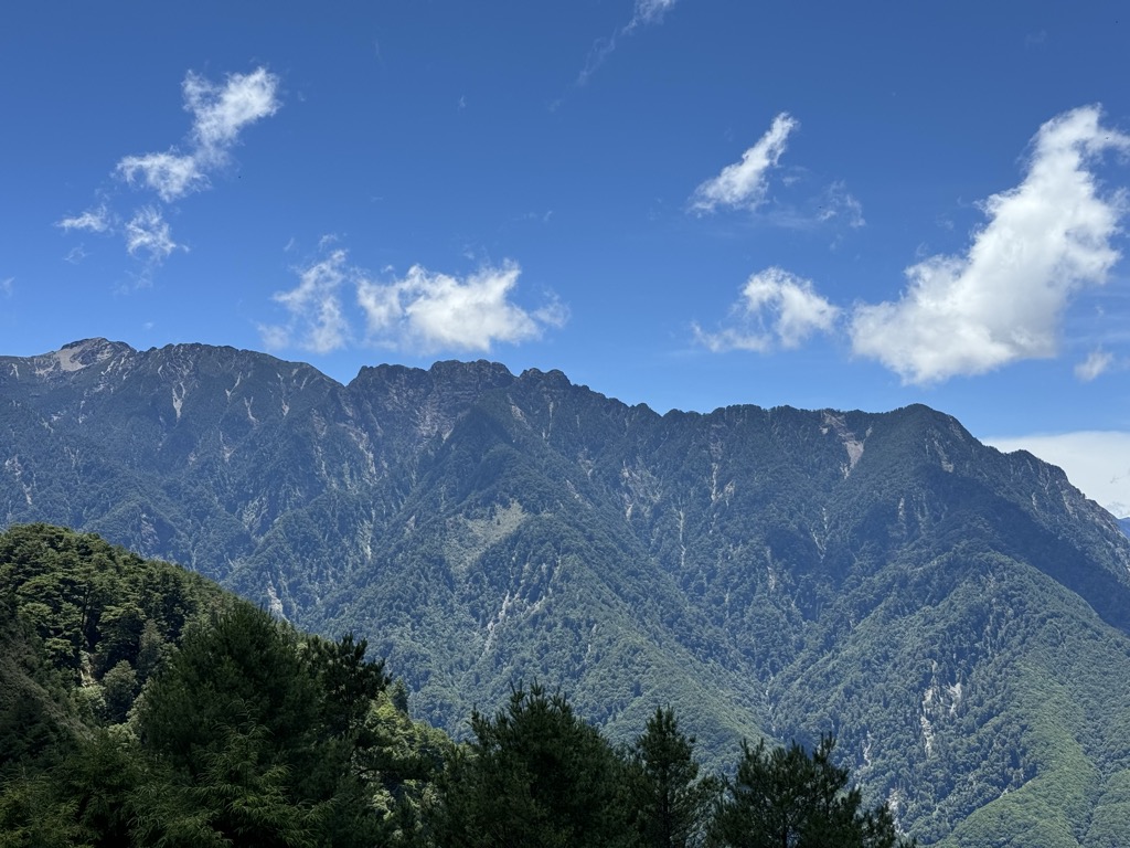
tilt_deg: +4.9
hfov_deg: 39.7
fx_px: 1567
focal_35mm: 48
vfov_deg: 30.3
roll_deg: -0.2
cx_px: 565
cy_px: 424
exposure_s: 1/3817
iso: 64
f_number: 1.78
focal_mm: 6.76
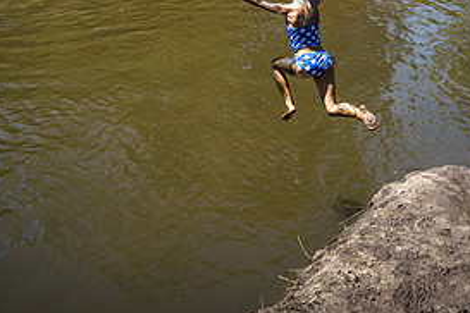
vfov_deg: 23.8
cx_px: 305
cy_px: -11
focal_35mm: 54
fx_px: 705
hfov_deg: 36.6
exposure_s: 1/2500
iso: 200
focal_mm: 24
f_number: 2.8
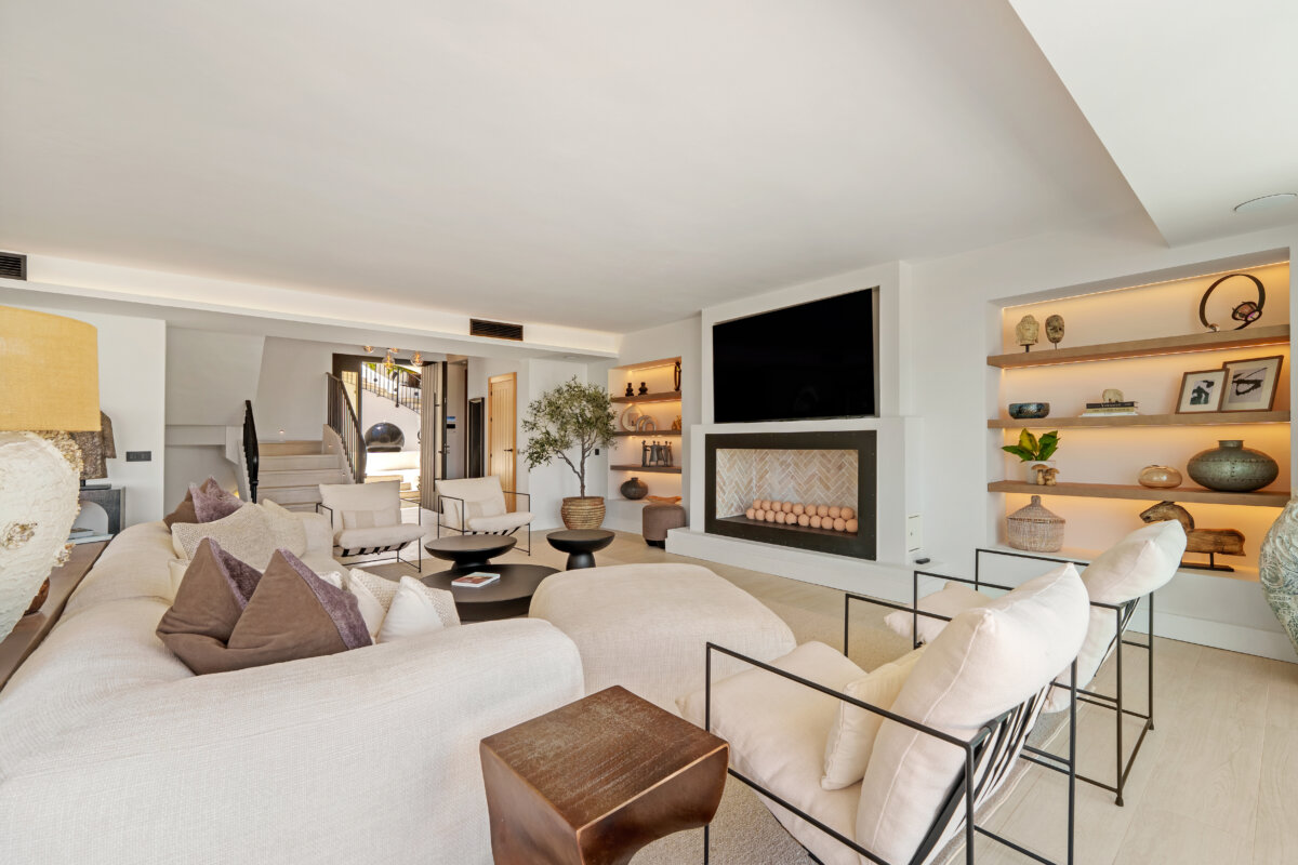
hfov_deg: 104.3
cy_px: 432
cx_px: 649
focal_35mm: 14
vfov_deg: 81.2
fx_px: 505
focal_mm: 14
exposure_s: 1/640
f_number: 8
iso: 100
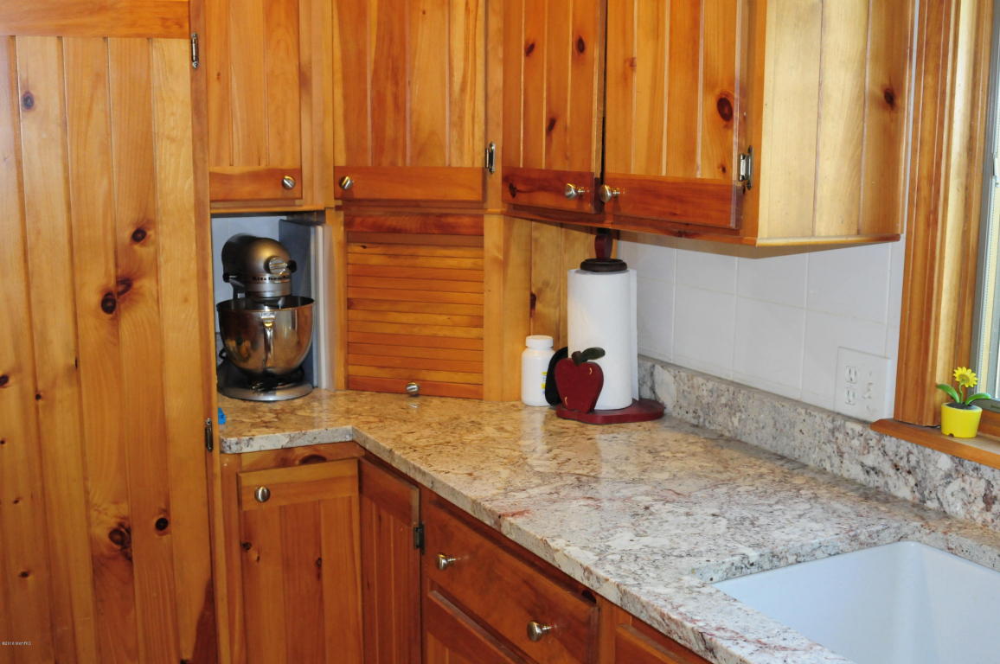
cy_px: 332
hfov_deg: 46.4
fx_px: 1165
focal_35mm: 42
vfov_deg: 31.8
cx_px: 500
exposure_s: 1/60
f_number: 5.6
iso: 1600
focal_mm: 28
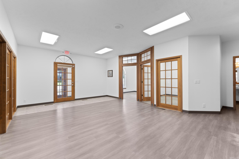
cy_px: 80
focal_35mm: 15
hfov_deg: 100.4
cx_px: 120
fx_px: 100
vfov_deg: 77.3
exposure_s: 1/2.5
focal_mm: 10
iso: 200
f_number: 9
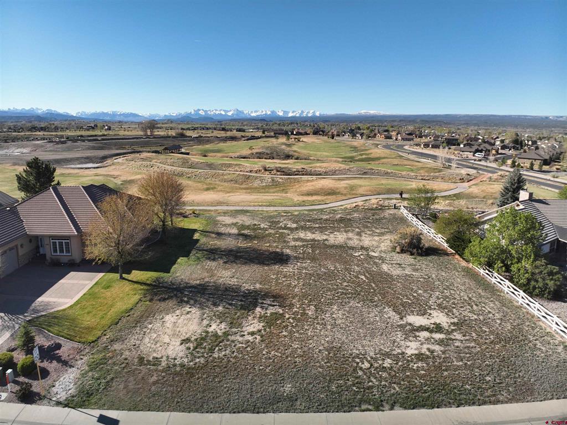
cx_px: 284
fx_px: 393
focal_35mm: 24
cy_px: 212
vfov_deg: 56.8
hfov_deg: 71.6
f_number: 2.8
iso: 110
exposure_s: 1/240
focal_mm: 12.29
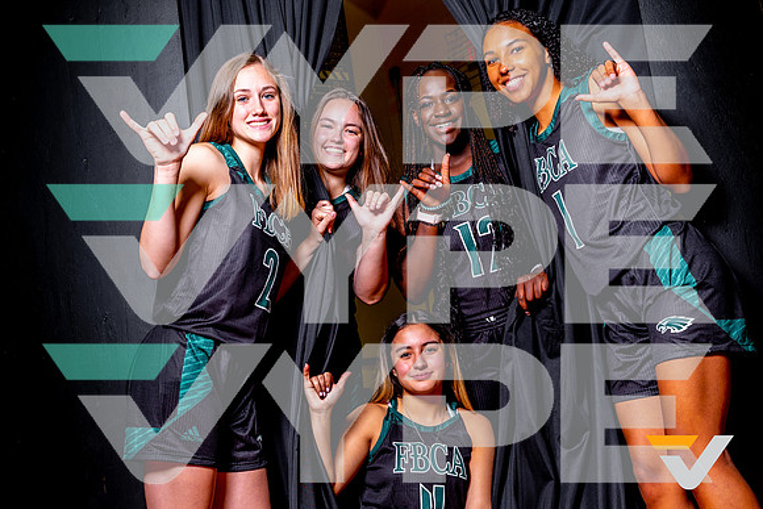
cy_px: 249
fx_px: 952
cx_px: 374
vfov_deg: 29.9
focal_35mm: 45
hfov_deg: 43.7
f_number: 5.6
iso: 100
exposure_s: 1/125
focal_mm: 44
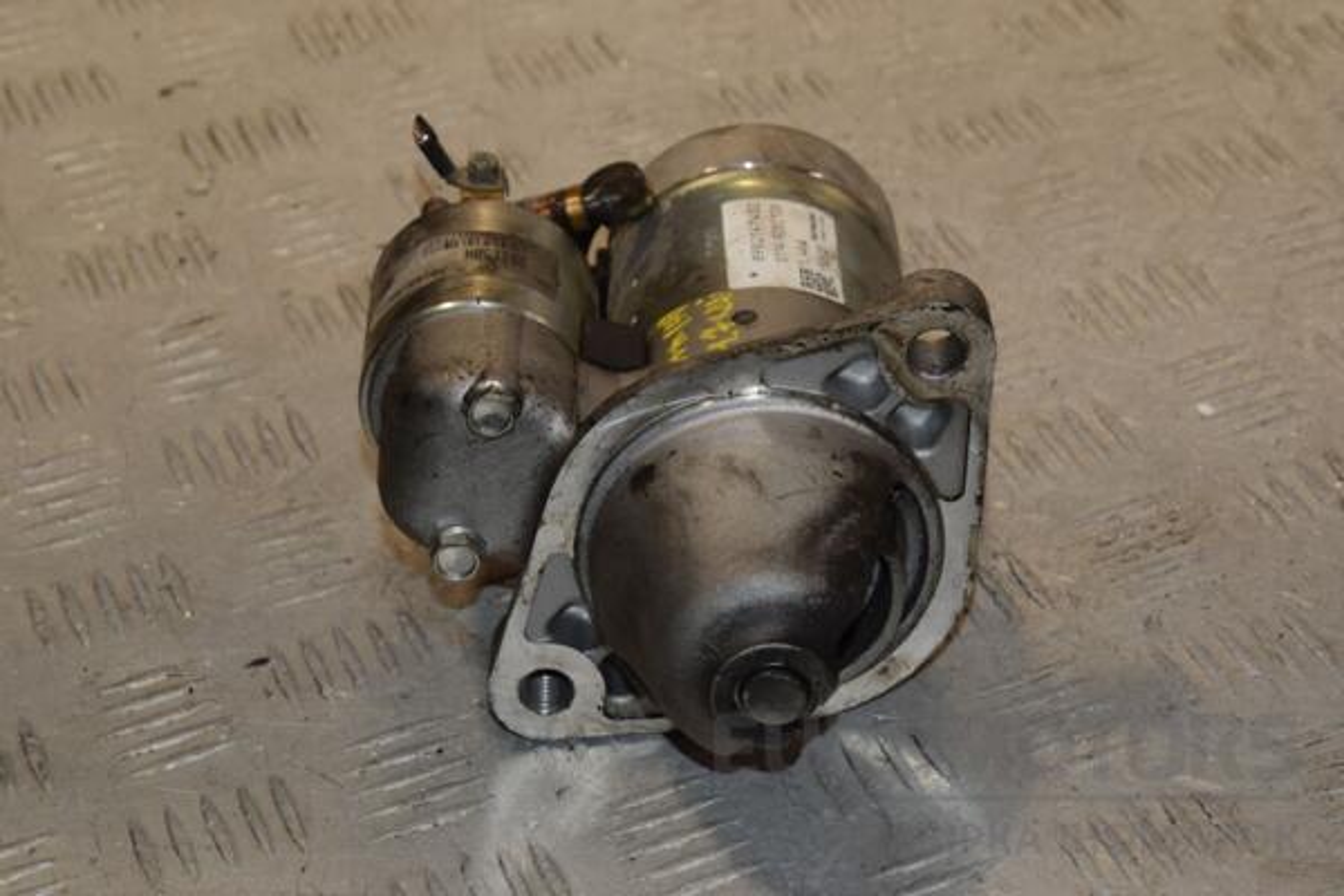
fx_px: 3920
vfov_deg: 13.0
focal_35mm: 105
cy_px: 448
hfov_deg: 19.5
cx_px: 672
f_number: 9
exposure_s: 1/200
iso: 800
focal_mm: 70
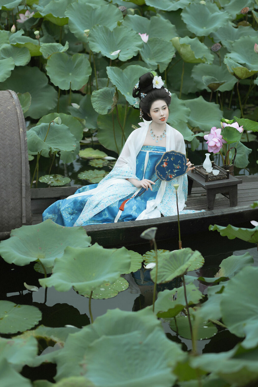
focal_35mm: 85
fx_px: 914
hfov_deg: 16.1
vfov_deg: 23.9
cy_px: 194
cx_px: 129
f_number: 2
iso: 100
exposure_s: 1/1250
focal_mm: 85
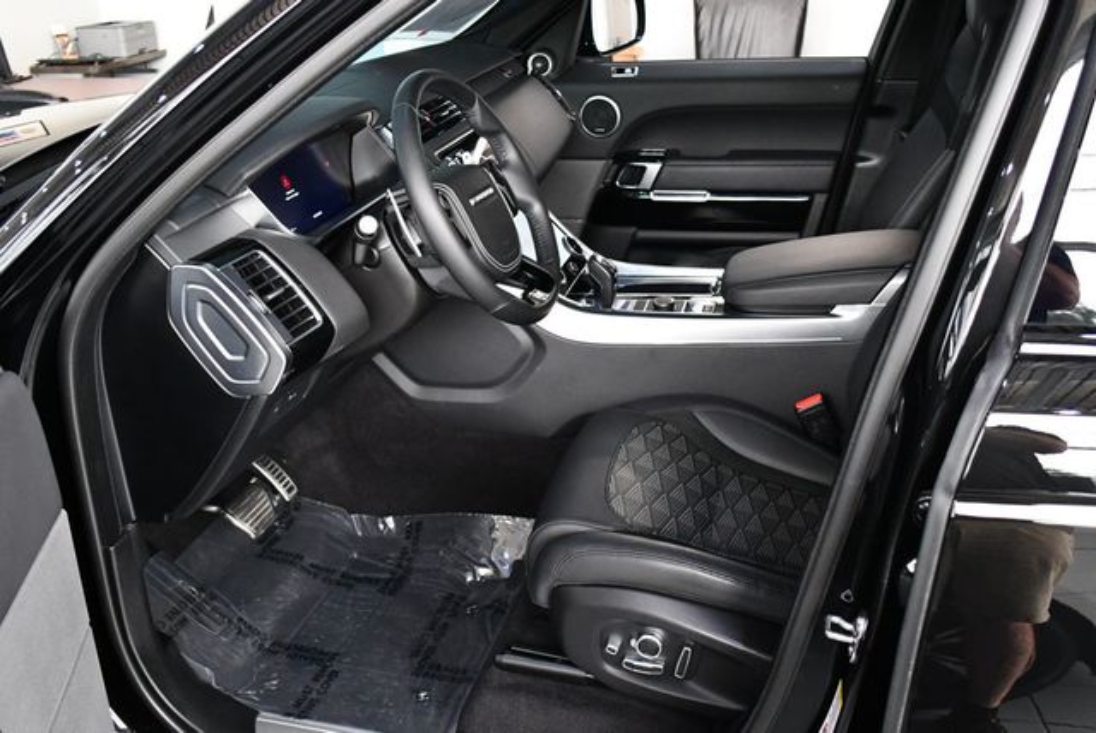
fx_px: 1097
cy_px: 366
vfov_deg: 36.9
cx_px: 548
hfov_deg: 53.1
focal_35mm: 36
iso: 2200
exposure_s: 1/125
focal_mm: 18
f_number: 3.5
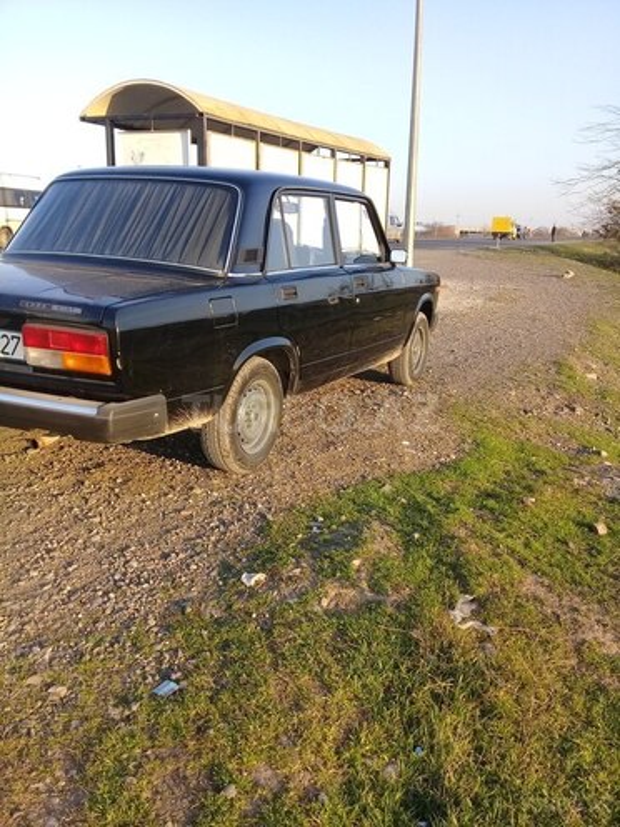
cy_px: 414
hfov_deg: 45.4
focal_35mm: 31
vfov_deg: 58.4
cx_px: 310
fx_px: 740
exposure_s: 1/262
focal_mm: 3.3
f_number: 2.2
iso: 50
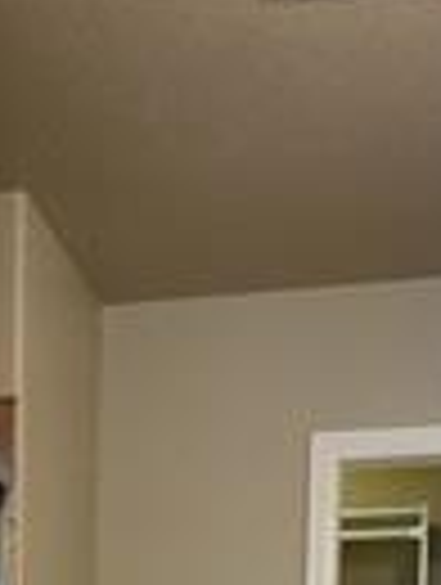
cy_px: 986
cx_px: -58
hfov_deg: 13.6
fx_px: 1812
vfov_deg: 16.1
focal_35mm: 107
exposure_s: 1/60
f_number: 1.8
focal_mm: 3
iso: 50
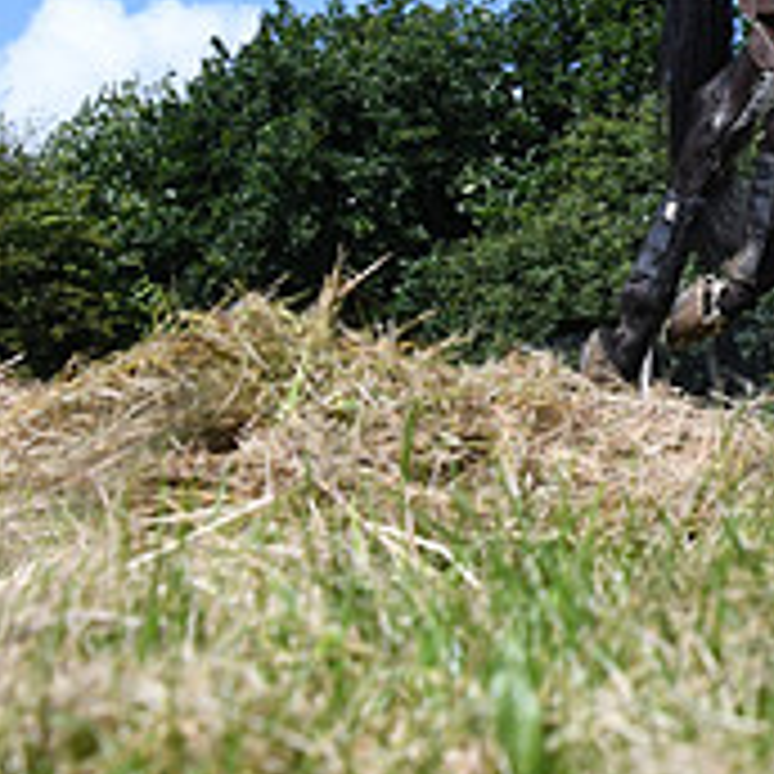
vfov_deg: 16.4
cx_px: 1287
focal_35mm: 103
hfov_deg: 15.1
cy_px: -52
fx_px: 2606
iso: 1400
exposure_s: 1/4000
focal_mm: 24
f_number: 8
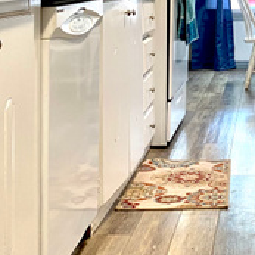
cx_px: 259
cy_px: -50
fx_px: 708
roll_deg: -0.5
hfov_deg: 19.8
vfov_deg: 19.3
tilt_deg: +2.1
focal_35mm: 85
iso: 125
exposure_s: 1/60
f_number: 1.8
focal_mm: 4.25
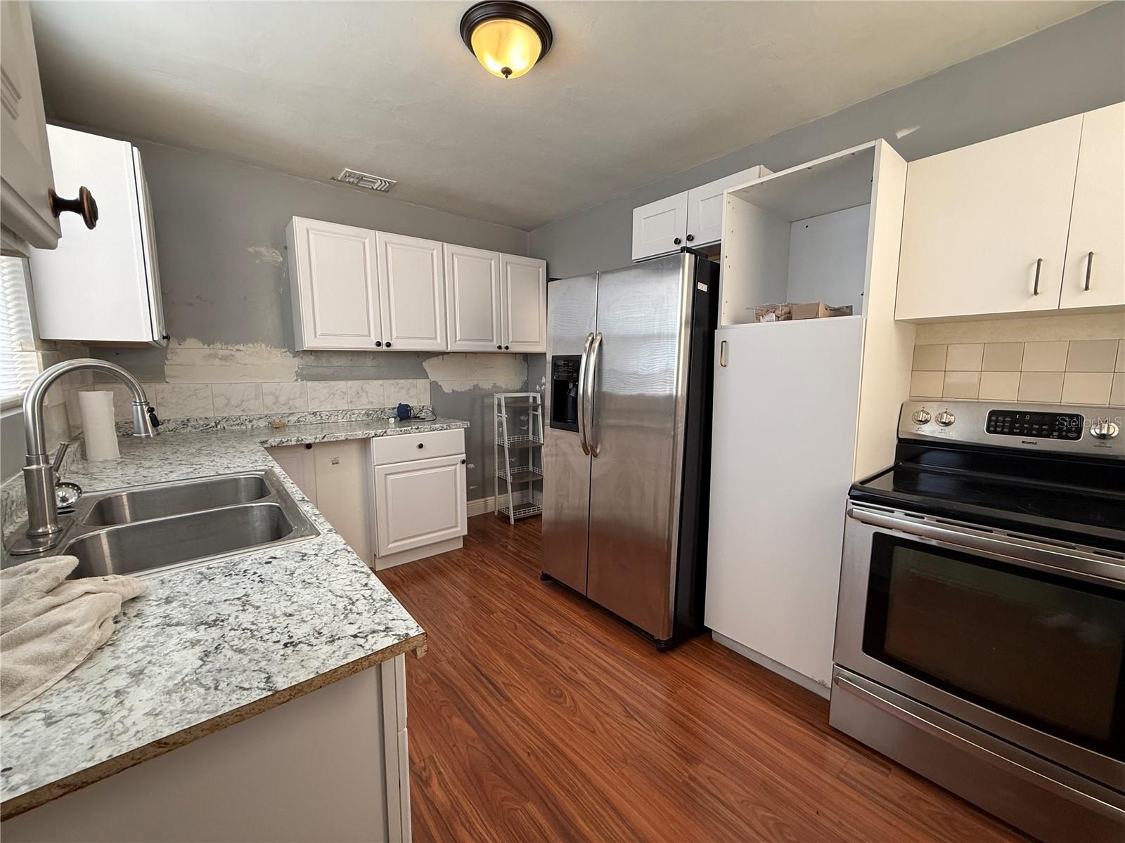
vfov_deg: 85.7
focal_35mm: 14
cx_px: 562
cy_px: 422
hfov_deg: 102.1
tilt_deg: -5.4
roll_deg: +0.2
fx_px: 455
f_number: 2.2
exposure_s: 1/120
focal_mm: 2.22
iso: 125
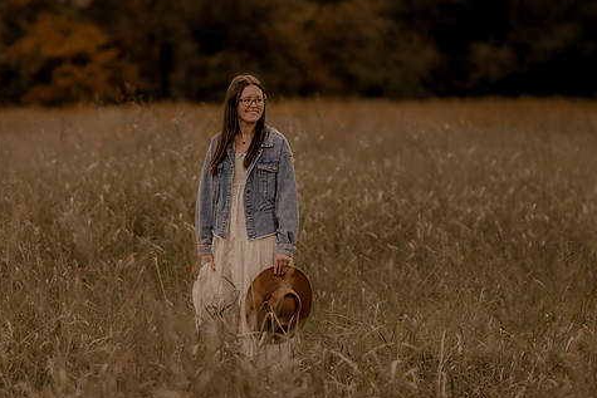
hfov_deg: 13.2
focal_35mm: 155
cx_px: 238
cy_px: 182
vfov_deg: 8.9
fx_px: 2571
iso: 200
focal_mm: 85
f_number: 1.4
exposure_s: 1/3200
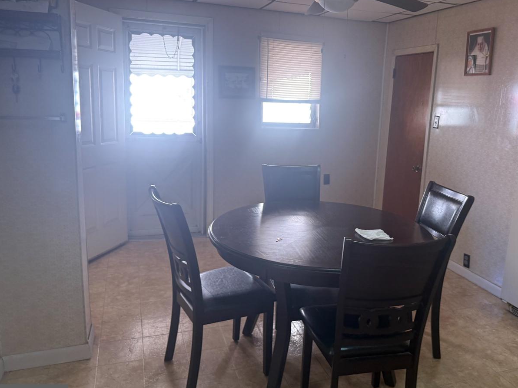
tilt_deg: -7.7
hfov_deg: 61.3
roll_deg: -1.6
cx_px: 305
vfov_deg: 48.2
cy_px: 175
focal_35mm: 29
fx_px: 434
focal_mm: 6.76
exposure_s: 1/60
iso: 200
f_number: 1.78
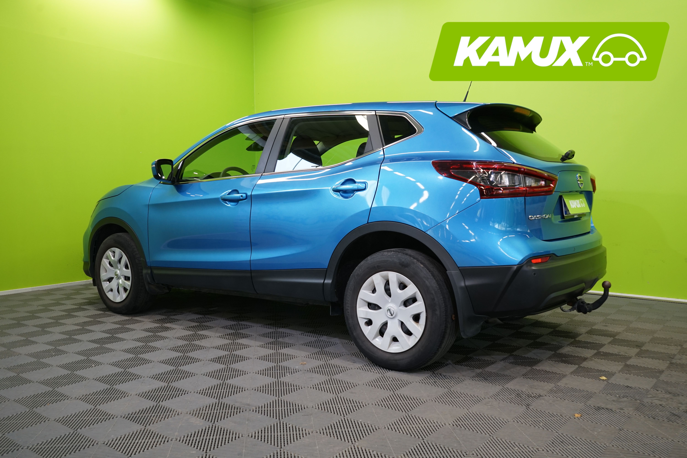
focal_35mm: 30
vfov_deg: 43.6
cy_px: 229
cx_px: 344
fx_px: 572
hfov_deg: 61.9
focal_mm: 30
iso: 640
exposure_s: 1/30
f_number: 6.3
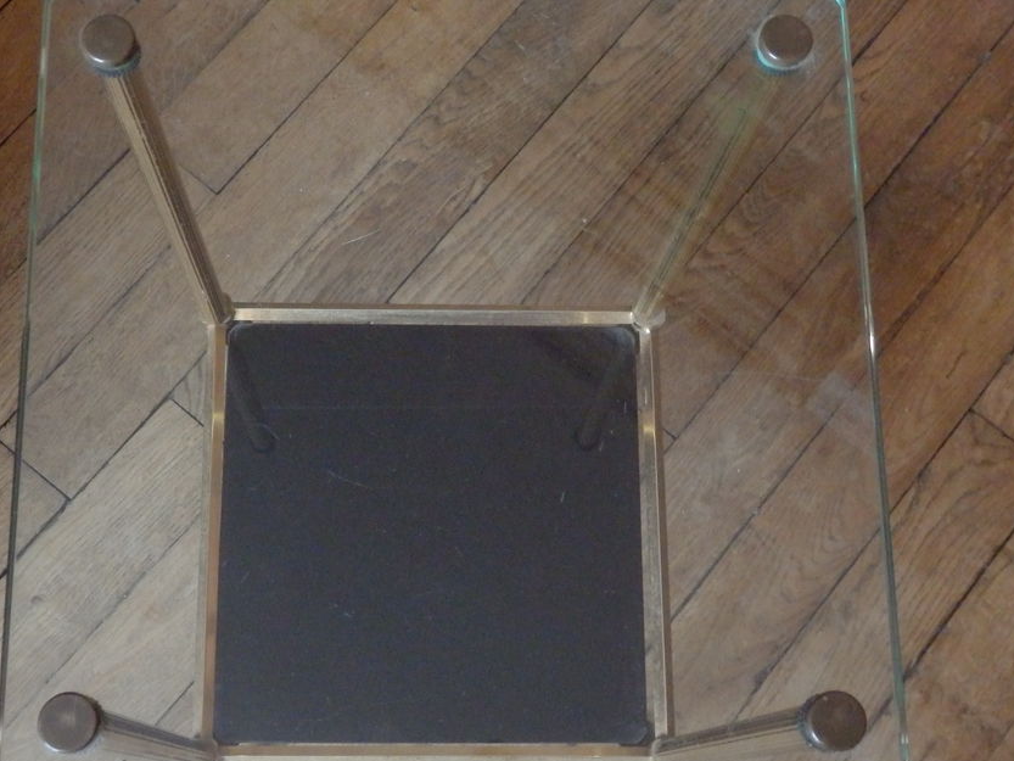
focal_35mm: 48
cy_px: 418
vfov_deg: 30.3
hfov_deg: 39.6
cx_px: 450
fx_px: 1406
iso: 1600
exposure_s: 1/8
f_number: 3.7
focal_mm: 7.3
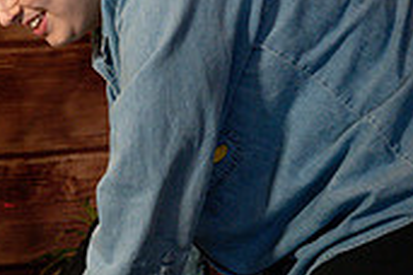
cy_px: 305
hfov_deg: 15.3
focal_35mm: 122
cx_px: -242
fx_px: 1400
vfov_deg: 11.1
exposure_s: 1/500
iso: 4000
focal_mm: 36
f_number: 2.8
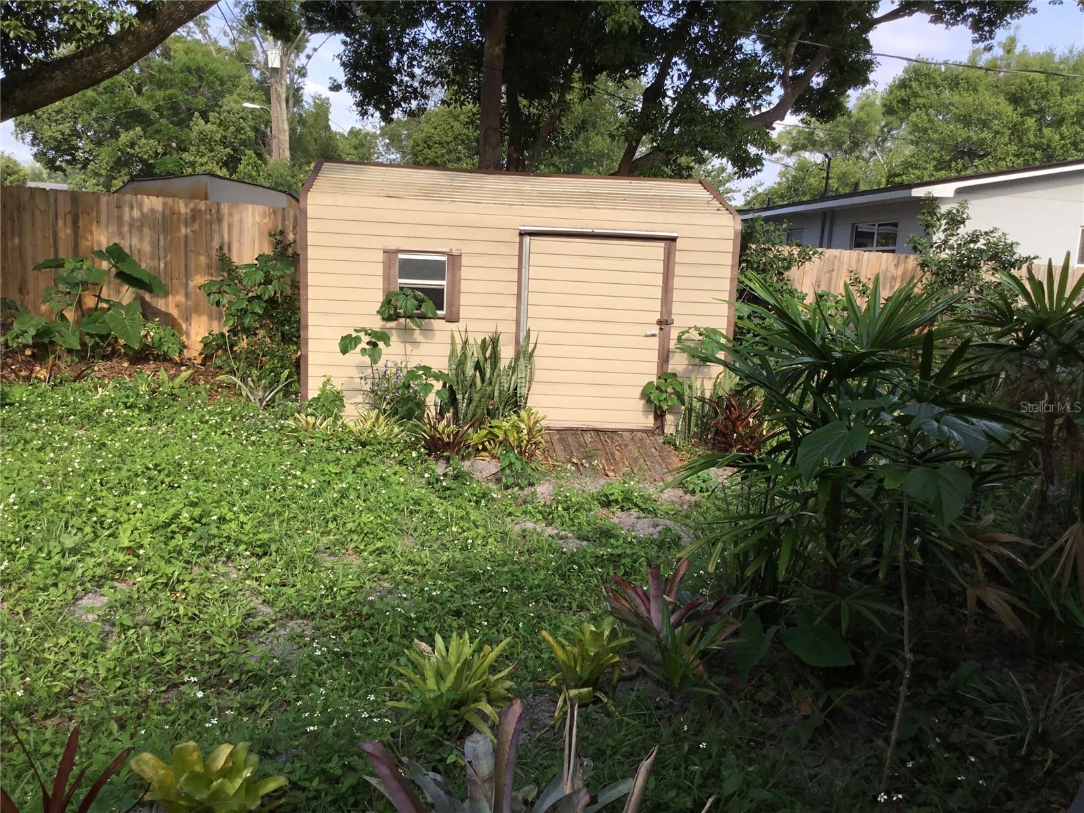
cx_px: 542
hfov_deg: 58.4
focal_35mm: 31
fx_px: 971
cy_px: 406
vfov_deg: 45.4
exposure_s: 1/547
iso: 25
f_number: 2.4
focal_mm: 3.3
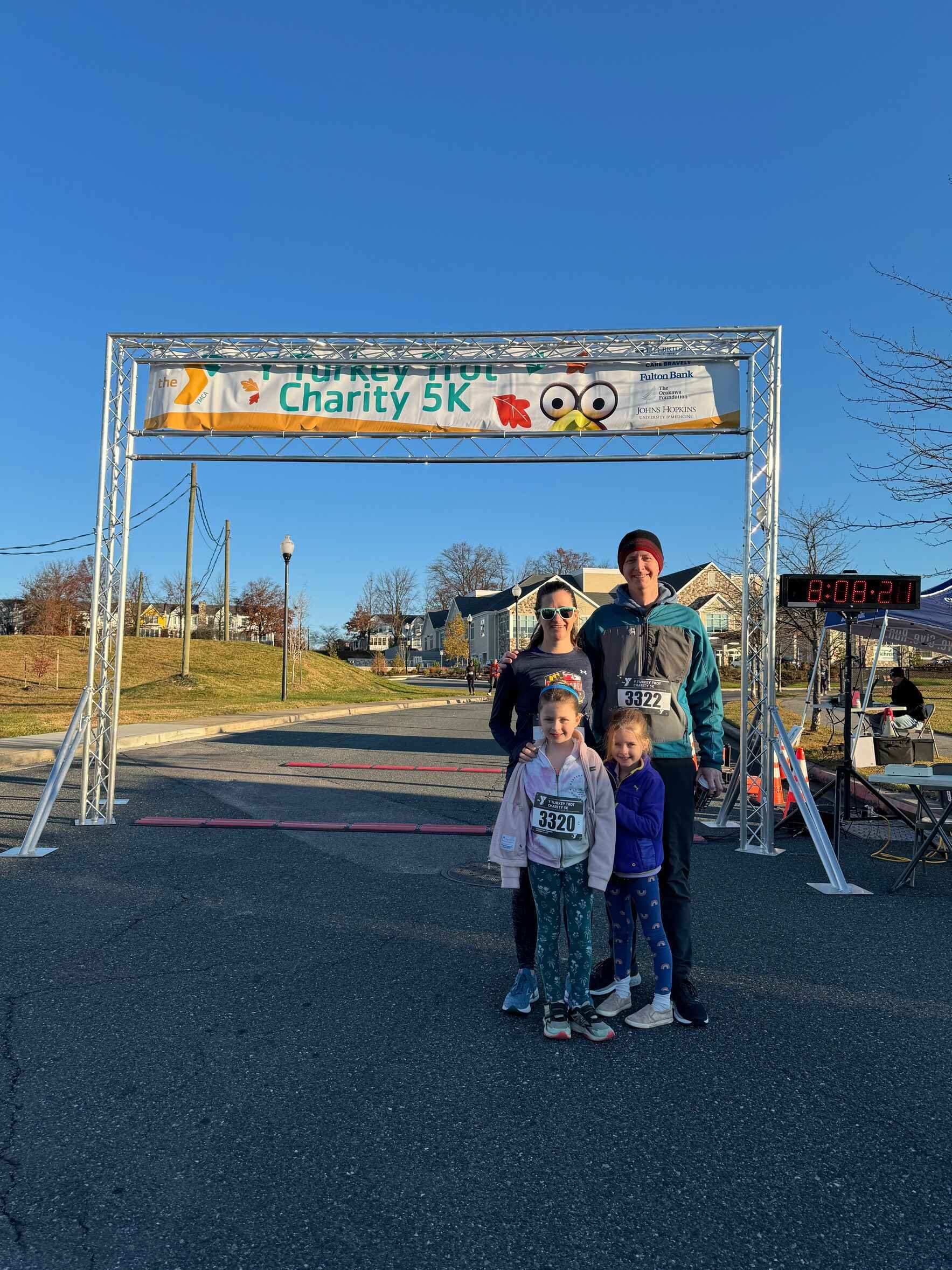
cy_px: 635
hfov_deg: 56.8
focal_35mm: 24
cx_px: 476
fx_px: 880
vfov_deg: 71.6
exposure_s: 1/2506
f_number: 1.78
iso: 80
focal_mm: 6.86
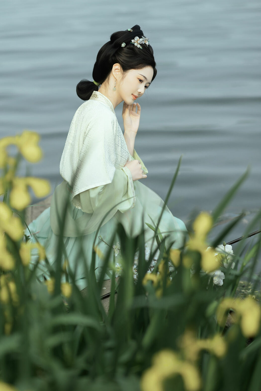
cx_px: 130
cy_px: 196
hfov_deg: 16.1
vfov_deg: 23.9
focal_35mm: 85
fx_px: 924
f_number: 2
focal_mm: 85
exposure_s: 1/2500
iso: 100
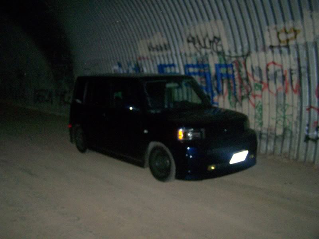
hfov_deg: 49.0
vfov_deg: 37.7
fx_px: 350
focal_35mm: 38
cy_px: 120
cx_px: 160
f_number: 2.8
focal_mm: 6.3
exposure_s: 1
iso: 400
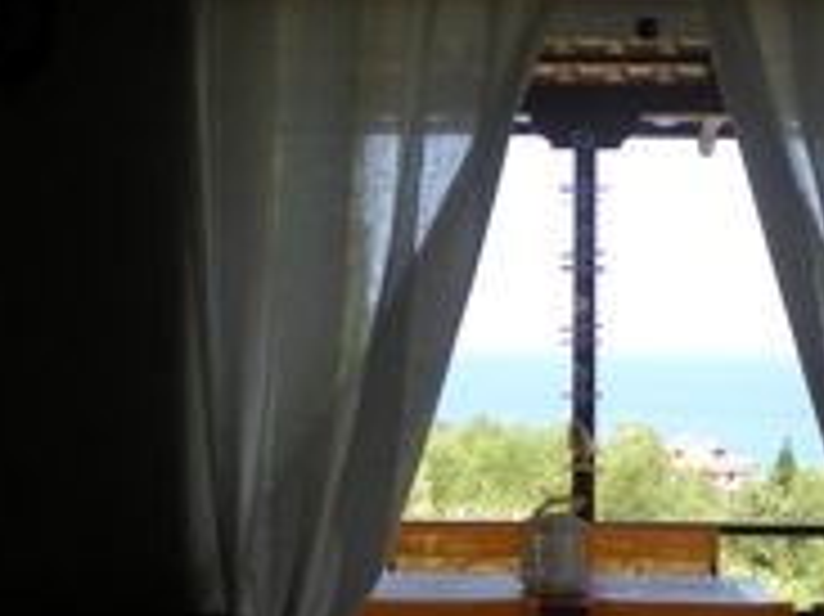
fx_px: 1974
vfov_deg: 17.7
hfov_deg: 23.4
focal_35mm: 83
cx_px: 581
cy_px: 436
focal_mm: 6.3
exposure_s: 1/220
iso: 64
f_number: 3.1
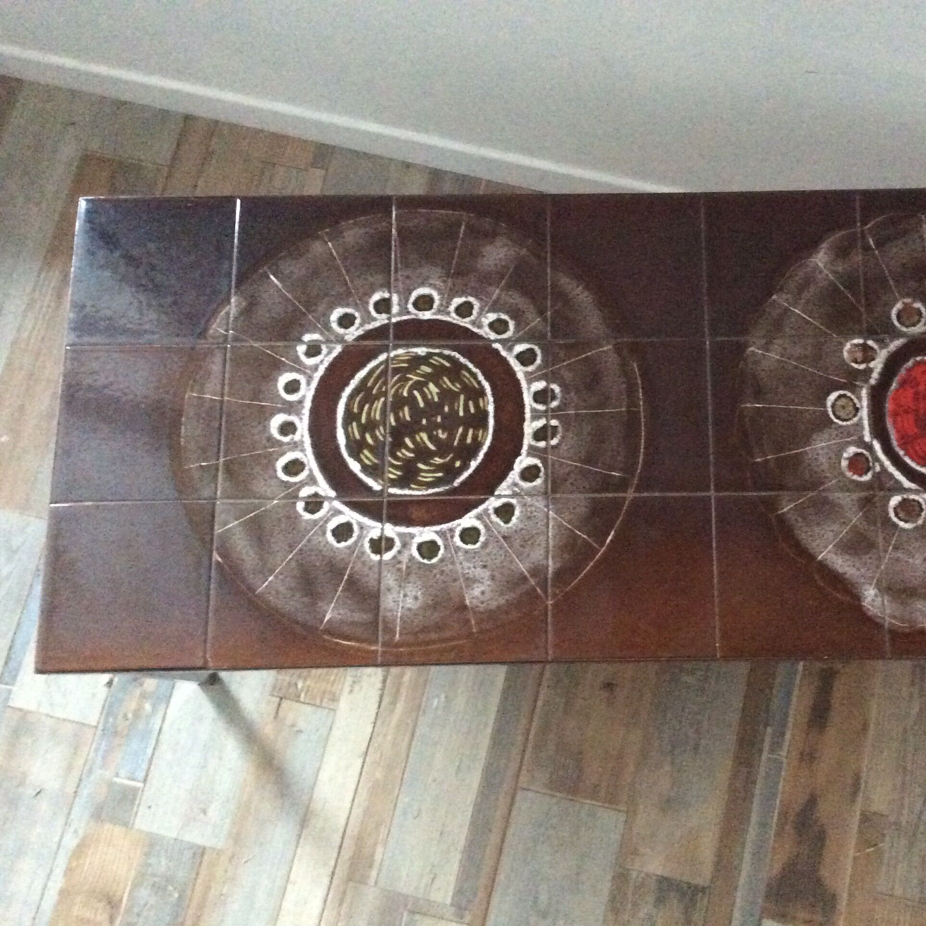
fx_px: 1150
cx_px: 608
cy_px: 465
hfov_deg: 43.3
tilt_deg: -76.9
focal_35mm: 38
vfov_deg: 43.9
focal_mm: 3.3
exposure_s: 1/17
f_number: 2.4
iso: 640
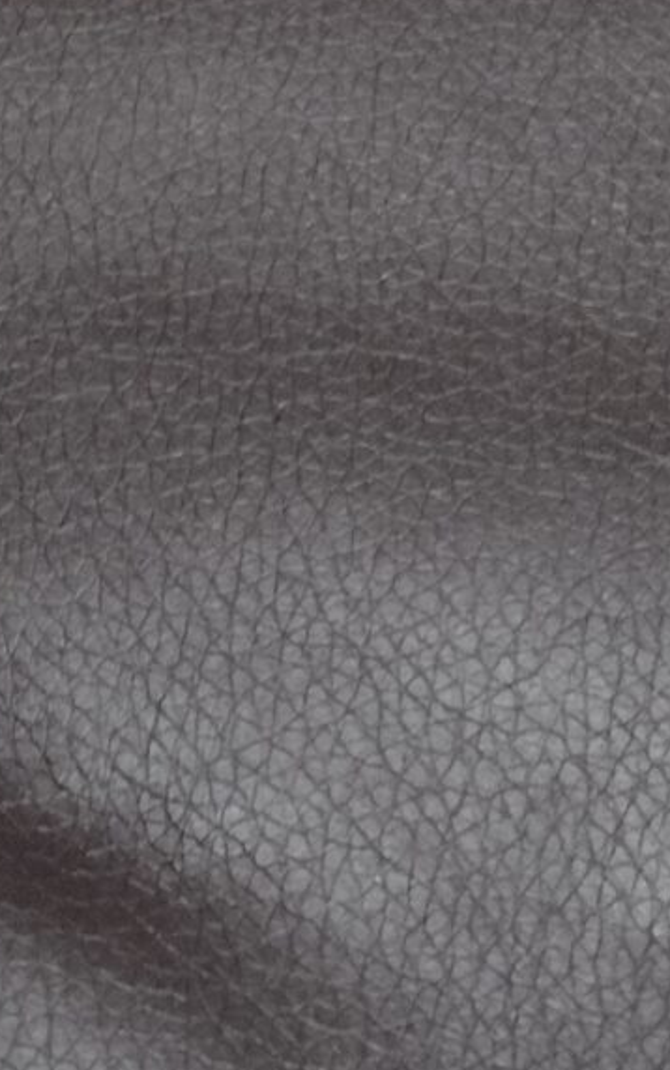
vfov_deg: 14.7
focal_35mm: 128
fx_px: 3736
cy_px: -713
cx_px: -537
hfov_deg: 9.7
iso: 1175
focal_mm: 4.71
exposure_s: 1/24
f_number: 1.7
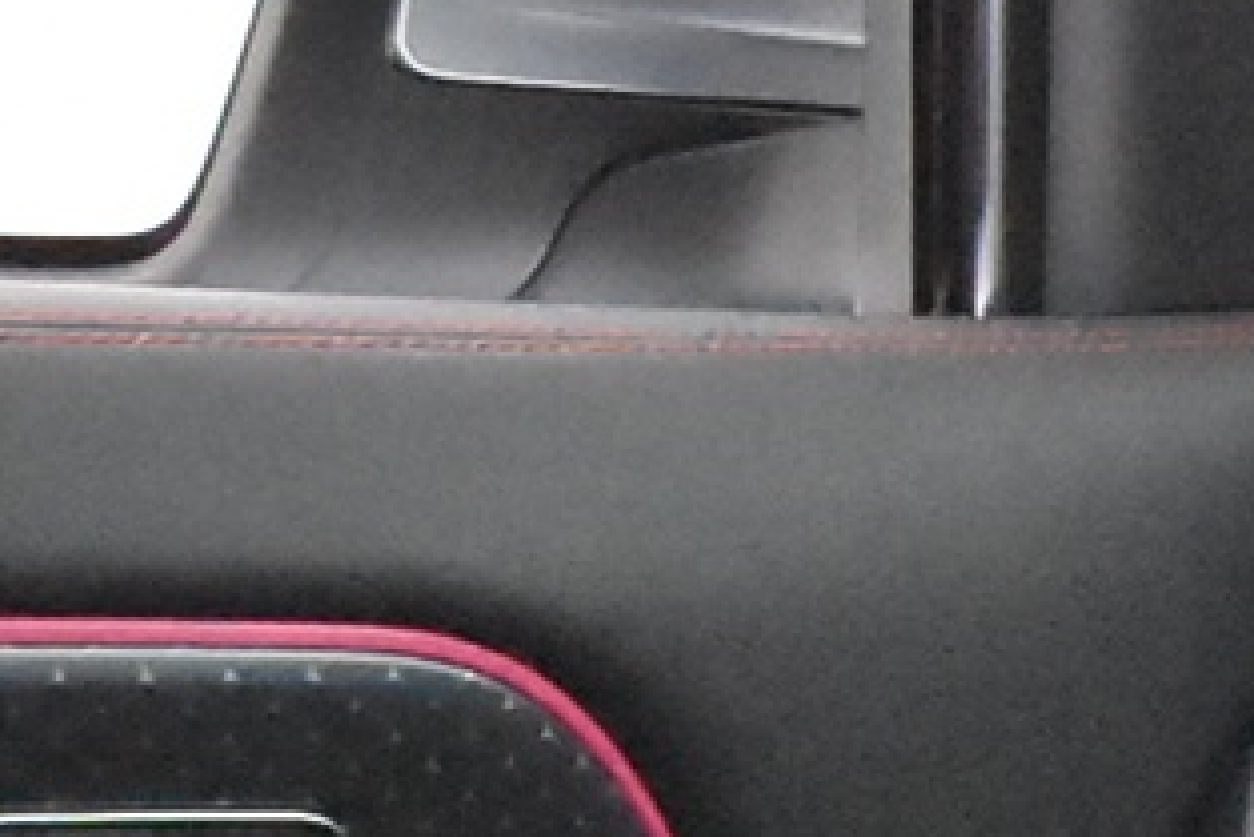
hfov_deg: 7.3
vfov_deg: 5.5
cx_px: 4167
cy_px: 2137
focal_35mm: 240
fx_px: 8363
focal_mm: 20
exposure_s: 1/50
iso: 12800
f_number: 5.6
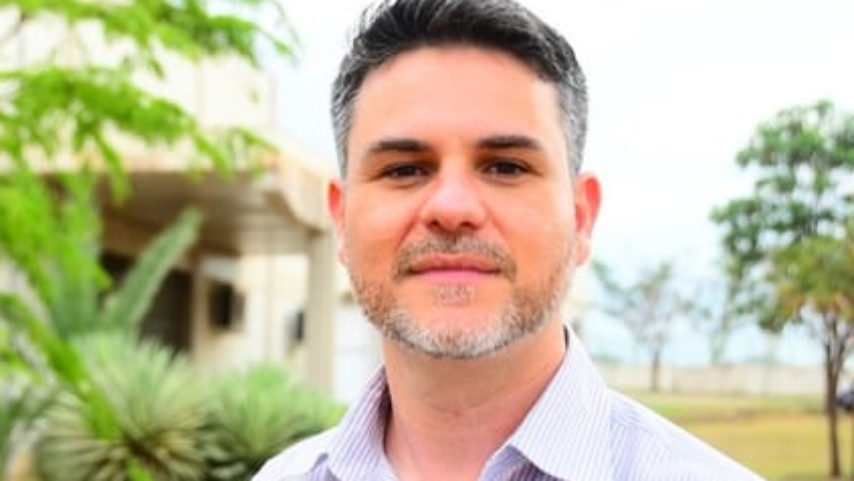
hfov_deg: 25.0
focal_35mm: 85
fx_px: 1925
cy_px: 227
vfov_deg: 14.2
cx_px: 422
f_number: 6.3
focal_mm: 44
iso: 100
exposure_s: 1/100
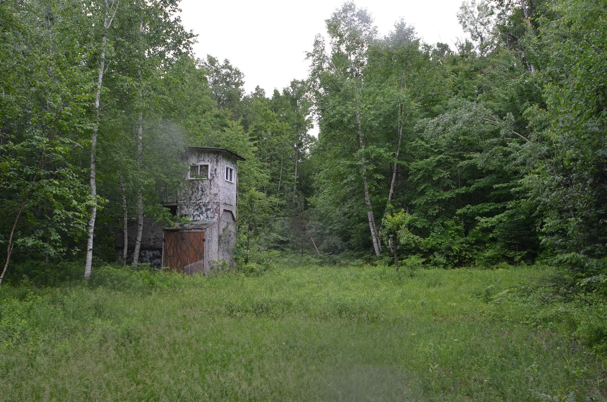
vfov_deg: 43.4
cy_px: 201
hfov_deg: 62.0
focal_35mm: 30
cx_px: 304
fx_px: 505
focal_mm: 20
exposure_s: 1/160
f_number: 6.3
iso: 200
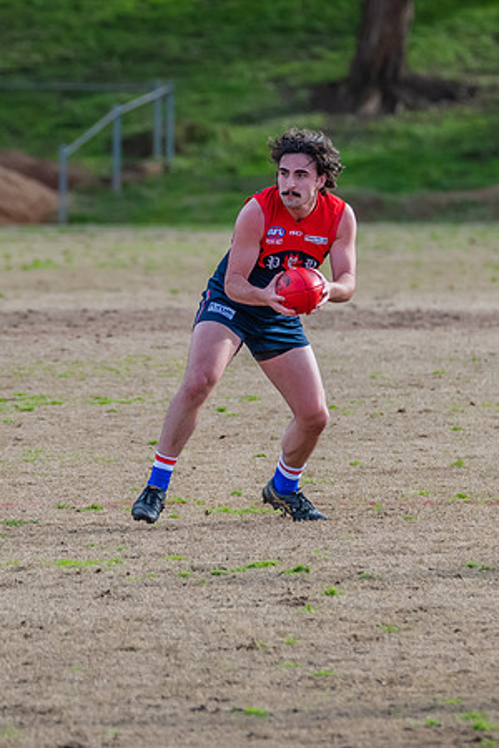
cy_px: 314
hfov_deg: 1.7
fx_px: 16675
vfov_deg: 2.6
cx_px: 309
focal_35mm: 802
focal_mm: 350
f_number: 6
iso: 1000
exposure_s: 1/1600
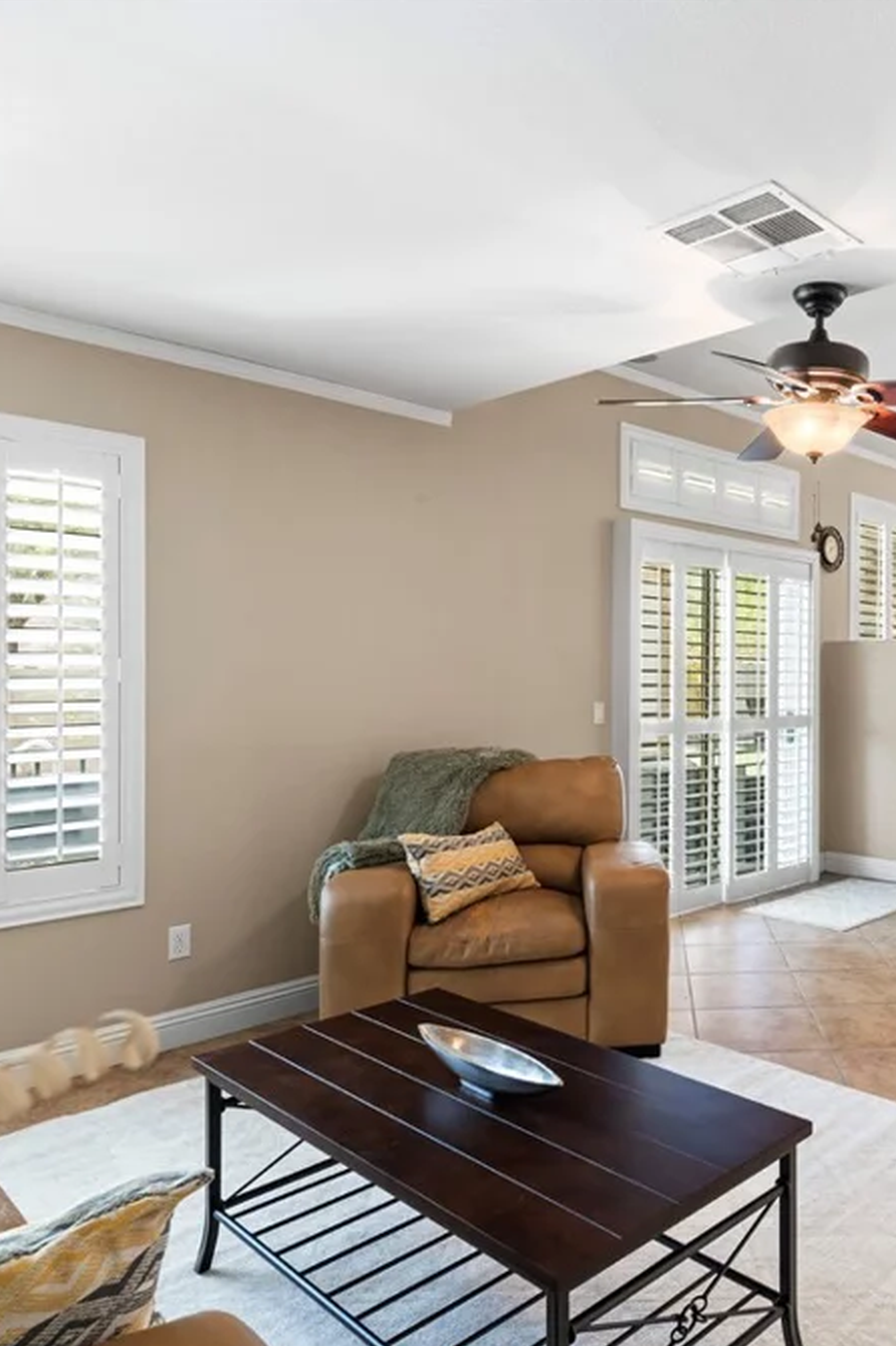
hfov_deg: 46.3
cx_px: 743
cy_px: 680
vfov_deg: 69.4
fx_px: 972
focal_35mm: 26
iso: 400
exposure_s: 1/5
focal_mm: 17
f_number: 8
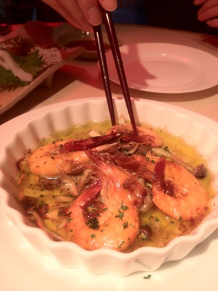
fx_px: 294
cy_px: 146
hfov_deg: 40.7
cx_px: 109
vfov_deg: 52.6
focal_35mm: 35
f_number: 2.4
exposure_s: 1/20
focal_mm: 4.28
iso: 125
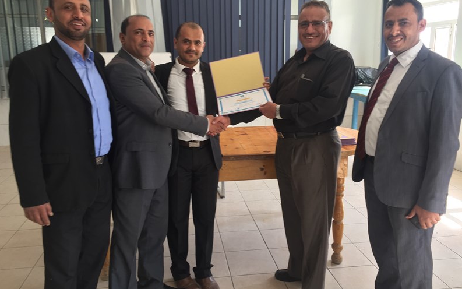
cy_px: 133
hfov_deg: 61.2
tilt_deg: -9.5
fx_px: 390
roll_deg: -0.6
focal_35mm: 31
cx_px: 230
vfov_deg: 40.6
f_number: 2.2
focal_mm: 4.15
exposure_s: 1/33
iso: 32
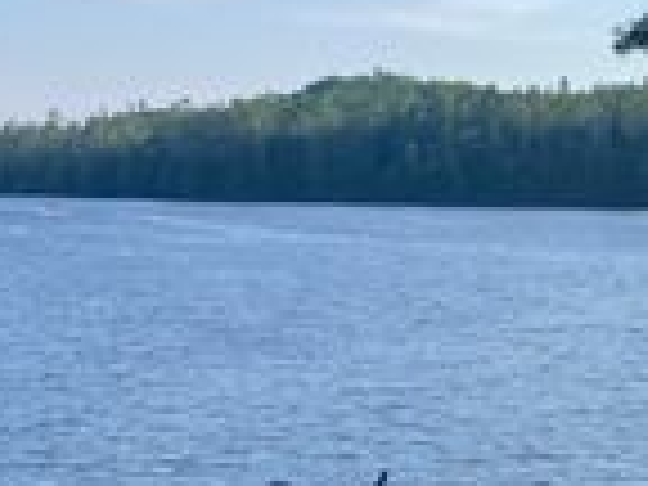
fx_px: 1816
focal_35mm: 97
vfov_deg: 15.2
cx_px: 810
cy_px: 344
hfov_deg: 18.9
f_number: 1.8
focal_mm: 3.99
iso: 32
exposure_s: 1/1012
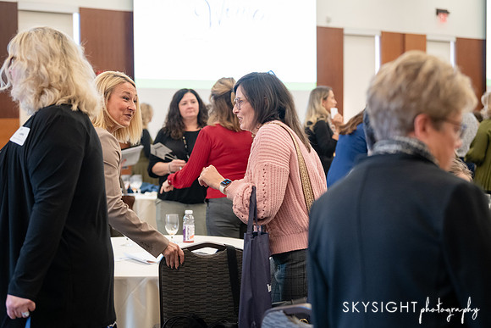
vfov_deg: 18.8
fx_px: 989
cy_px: 164
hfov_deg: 27.9
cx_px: 246
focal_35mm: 72
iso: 3200
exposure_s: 1/160
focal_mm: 70
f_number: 3.5
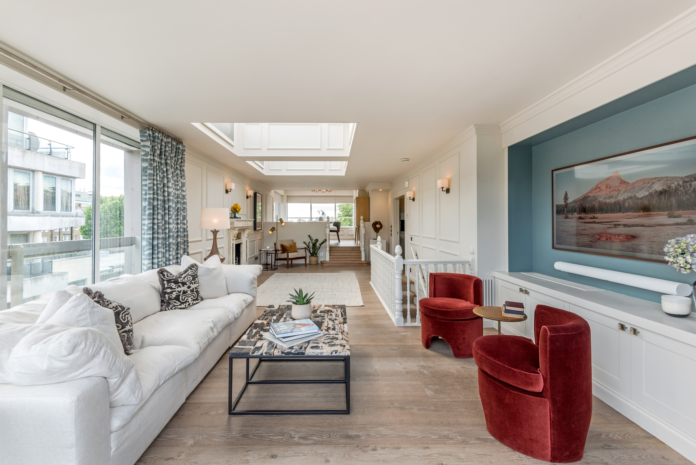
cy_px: 232
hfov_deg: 96.7
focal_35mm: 16
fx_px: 309
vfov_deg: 73.8
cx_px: 348
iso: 200
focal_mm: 16
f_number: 10
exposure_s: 1/40
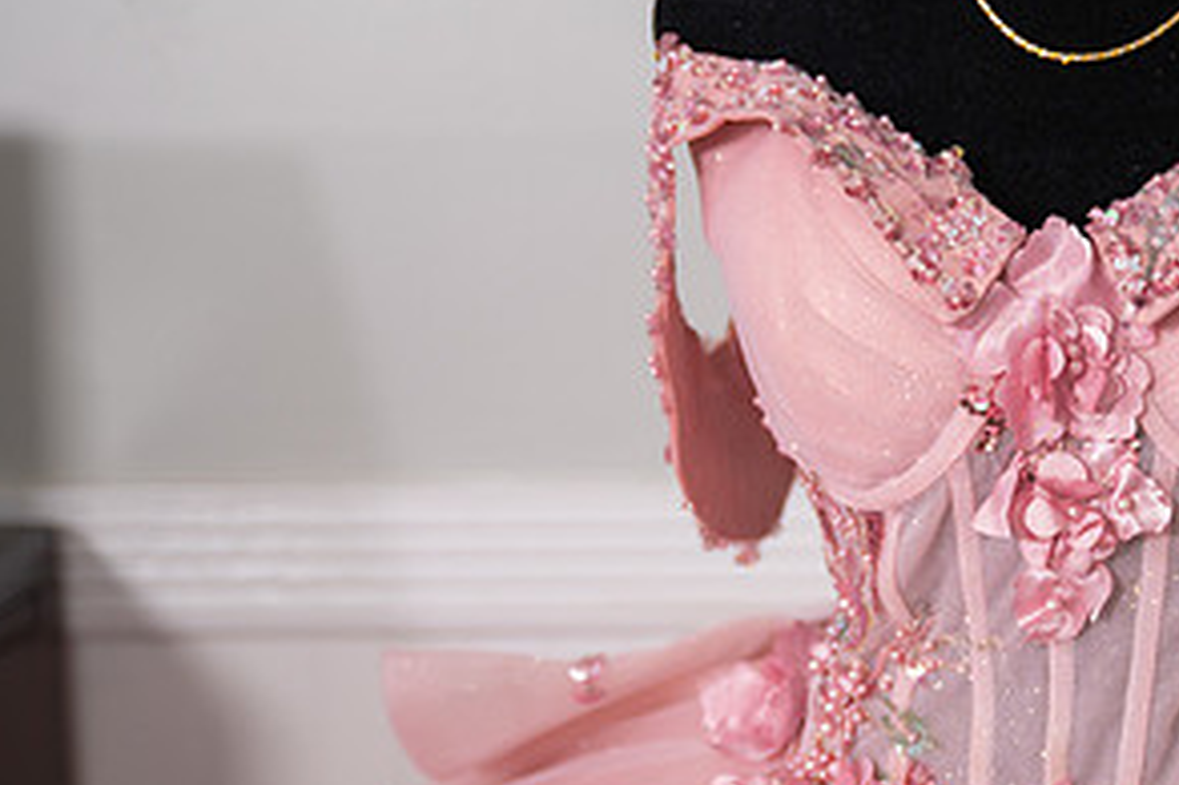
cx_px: 1026
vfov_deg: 15.2
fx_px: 2946
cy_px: 348
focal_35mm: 90
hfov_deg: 22.2
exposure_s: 1/60
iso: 1000
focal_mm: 44
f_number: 2.8
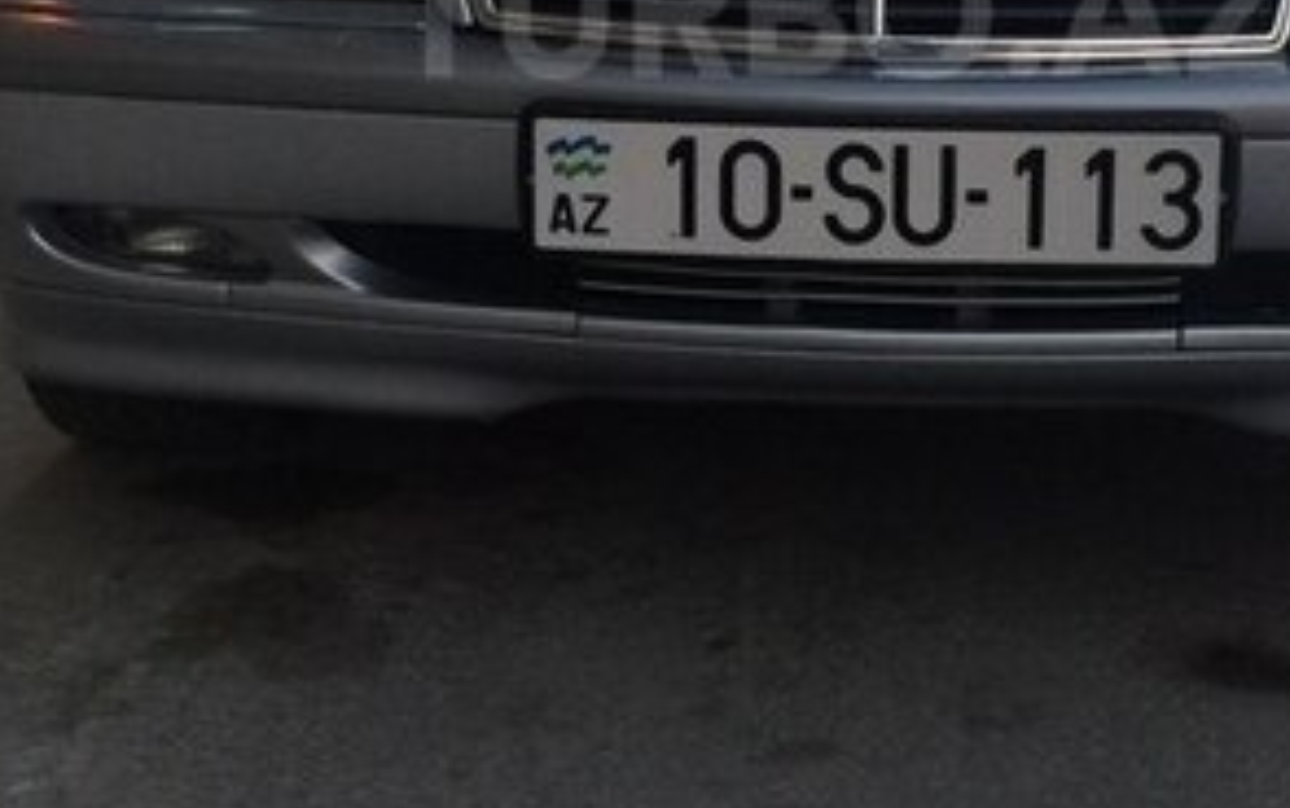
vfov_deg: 18.4
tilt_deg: -5.5
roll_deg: -1.5
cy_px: 11
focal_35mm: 69
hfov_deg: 29.6
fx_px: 2427
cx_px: 838
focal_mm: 4.15
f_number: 2.2
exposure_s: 1/33
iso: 50
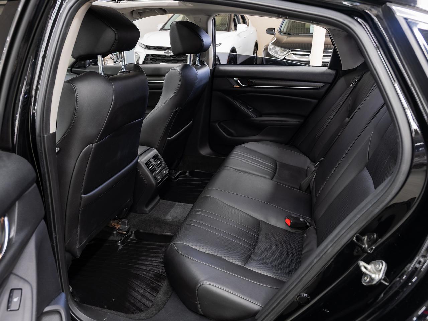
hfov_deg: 67.4
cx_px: 214
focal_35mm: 26
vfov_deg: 53.1
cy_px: 160
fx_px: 321
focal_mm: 24
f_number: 5.6
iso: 100
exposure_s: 1
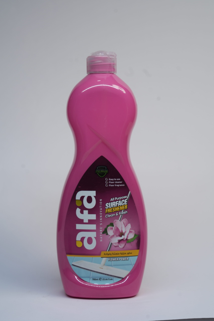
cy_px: 160
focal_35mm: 70
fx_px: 624
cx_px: 107
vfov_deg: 28.8
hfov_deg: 19.5
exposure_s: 1/160
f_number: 7.1
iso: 400
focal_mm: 70
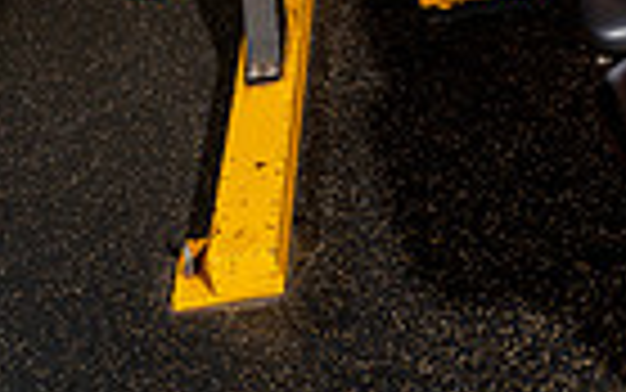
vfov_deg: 12.3
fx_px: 1468
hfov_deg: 23.5
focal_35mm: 86
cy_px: -527
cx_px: 545
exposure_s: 1/200
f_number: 8
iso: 100
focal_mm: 26
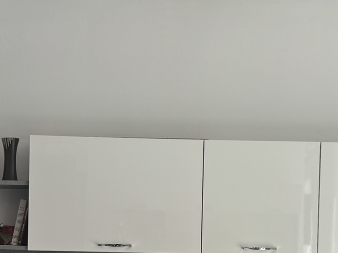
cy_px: 230
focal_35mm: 77
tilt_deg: -0.6
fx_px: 752
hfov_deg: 25.3
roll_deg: -1.5
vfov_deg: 18.8
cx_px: 154
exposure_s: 1/403
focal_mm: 5.96
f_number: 1.6
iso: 50
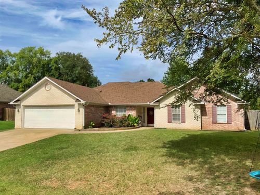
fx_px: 218
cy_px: 98
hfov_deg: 61.7
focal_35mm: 29
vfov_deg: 48.2
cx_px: 130
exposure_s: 1/2427
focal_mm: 3
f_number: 1.8
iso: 20
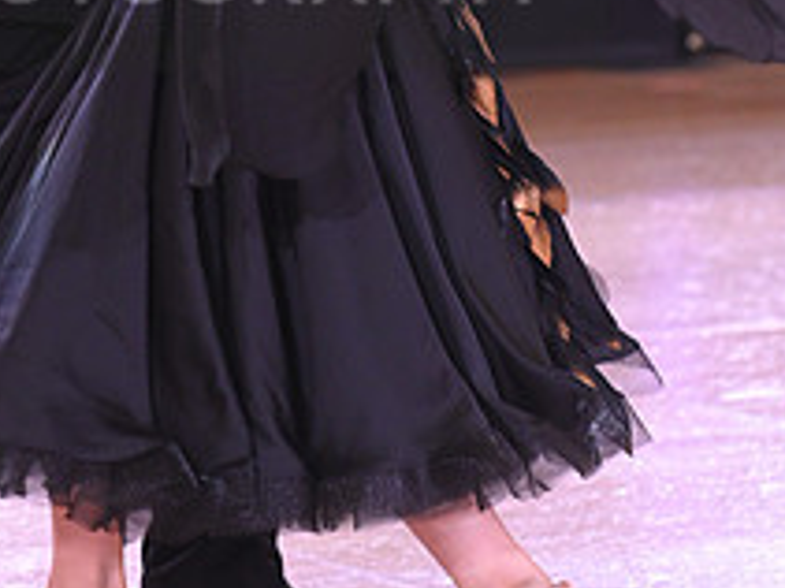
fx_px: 8680
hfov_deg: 5.2
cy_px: -52
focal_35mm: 383
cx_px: 95
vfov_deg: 3.9
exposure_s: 1/320
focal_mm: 145
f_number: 5
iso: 2500
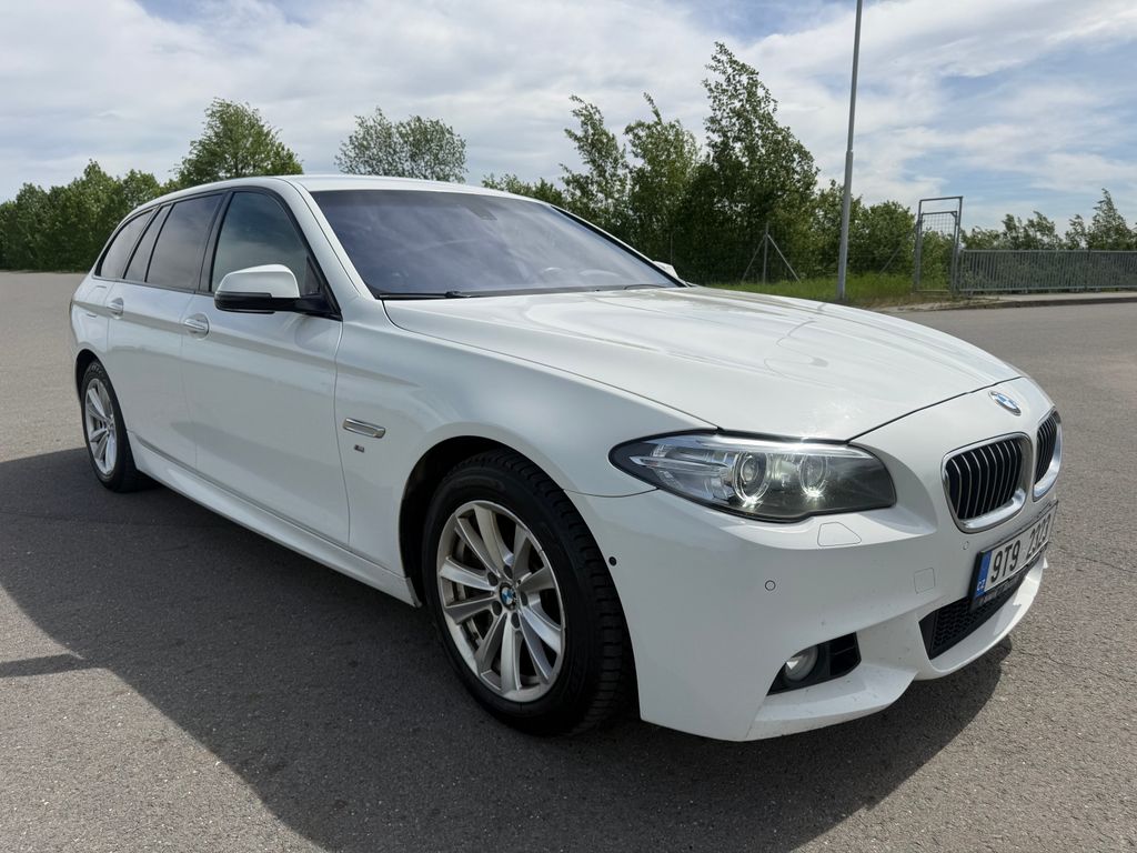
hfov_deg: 71.6
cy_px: 426
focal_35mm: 24
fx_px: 788
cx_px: 568
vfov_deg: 56.8
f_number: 1.78
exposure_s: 1/7353
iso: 80
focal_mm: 6.76
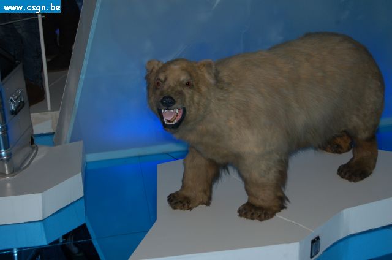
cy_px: 130
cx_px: 196
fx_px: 897
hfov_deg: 24.7
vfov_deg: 16.5
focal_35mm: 82
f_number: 5.6
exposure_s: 1/60
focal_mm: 55
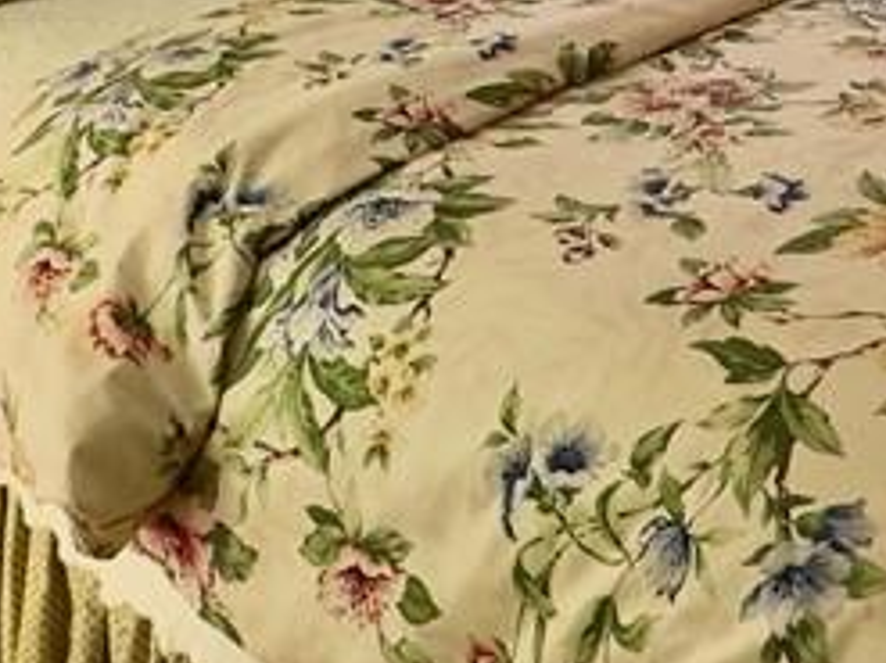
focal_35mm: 58
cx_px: 667
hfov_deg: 32.6
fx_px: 1484
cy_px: -294
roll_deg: +0.4
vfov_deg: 21.6
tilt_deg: -6.8
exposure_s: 1/60
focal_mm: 2.22
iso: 250
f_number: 2.2
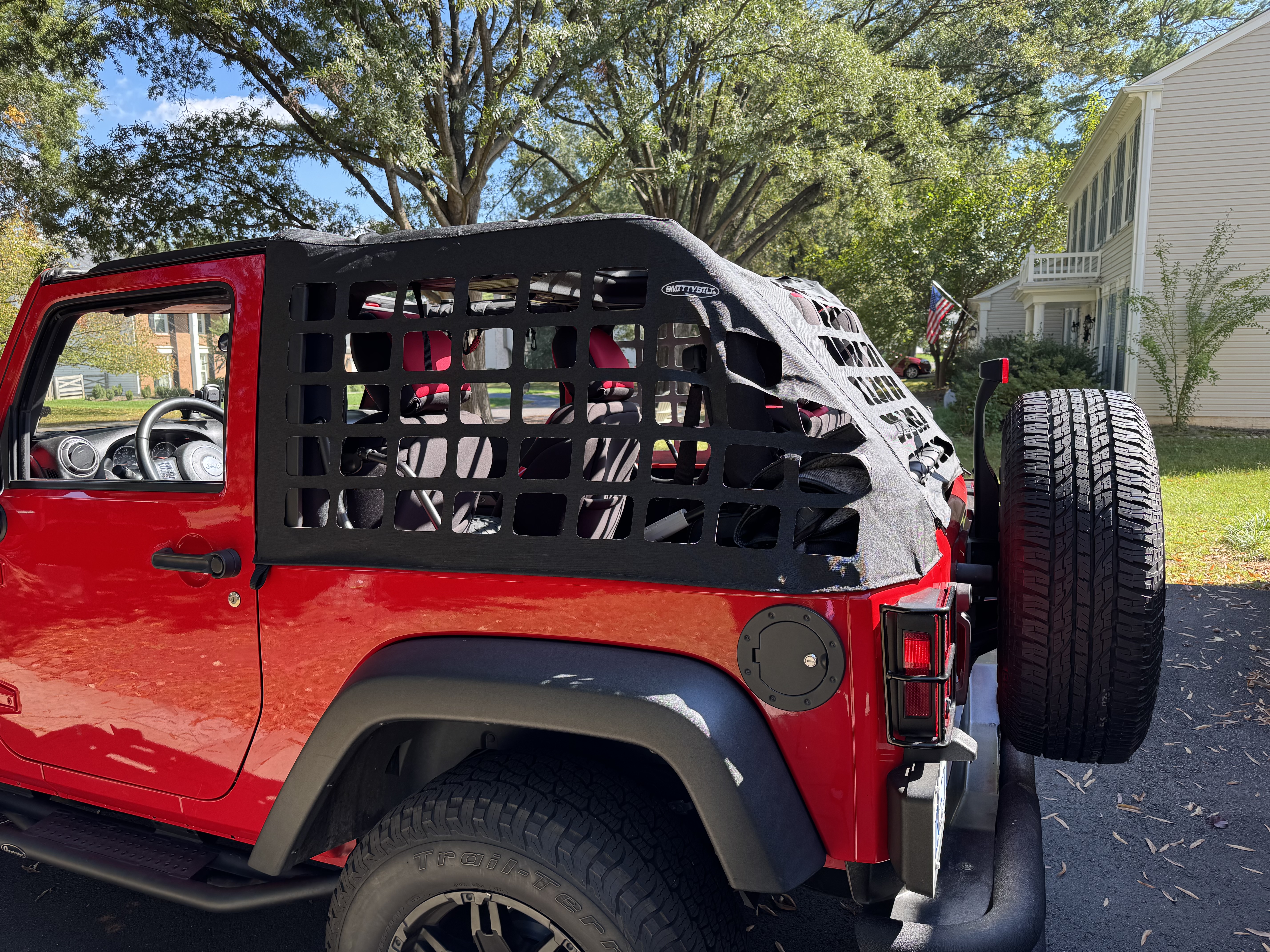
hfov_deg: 71.6
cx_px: 635
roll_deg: +0.3
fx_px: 881
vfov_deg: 56.8
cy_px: 476
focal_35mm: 24
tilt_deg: -8.7
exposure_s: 1/412
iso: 80
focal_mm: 6.76
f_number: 1.78
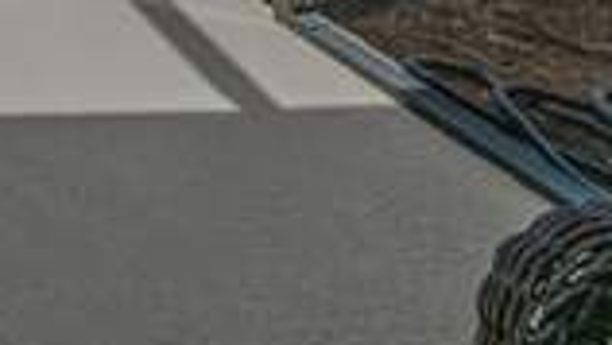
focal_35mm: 85
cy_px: -642
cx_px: -689
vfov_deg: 10.6
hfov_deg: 16.8
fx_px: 1380
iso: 400
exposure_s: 1/1000
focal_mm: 16
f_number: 8
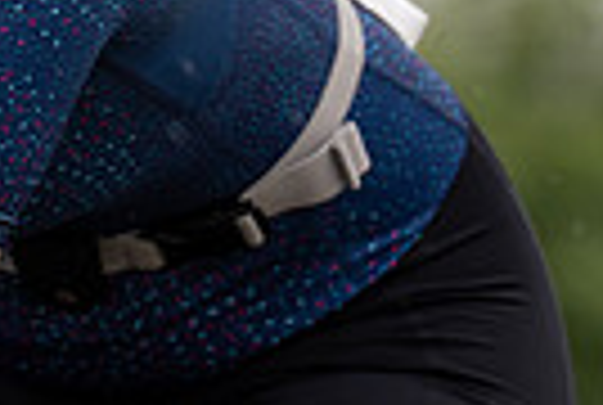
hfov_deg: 2.8
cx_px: -216
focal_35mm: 735
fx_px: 12339
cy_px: 164
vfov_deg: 1.9
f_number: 4
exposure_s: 1/1000
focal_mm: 170
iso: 100
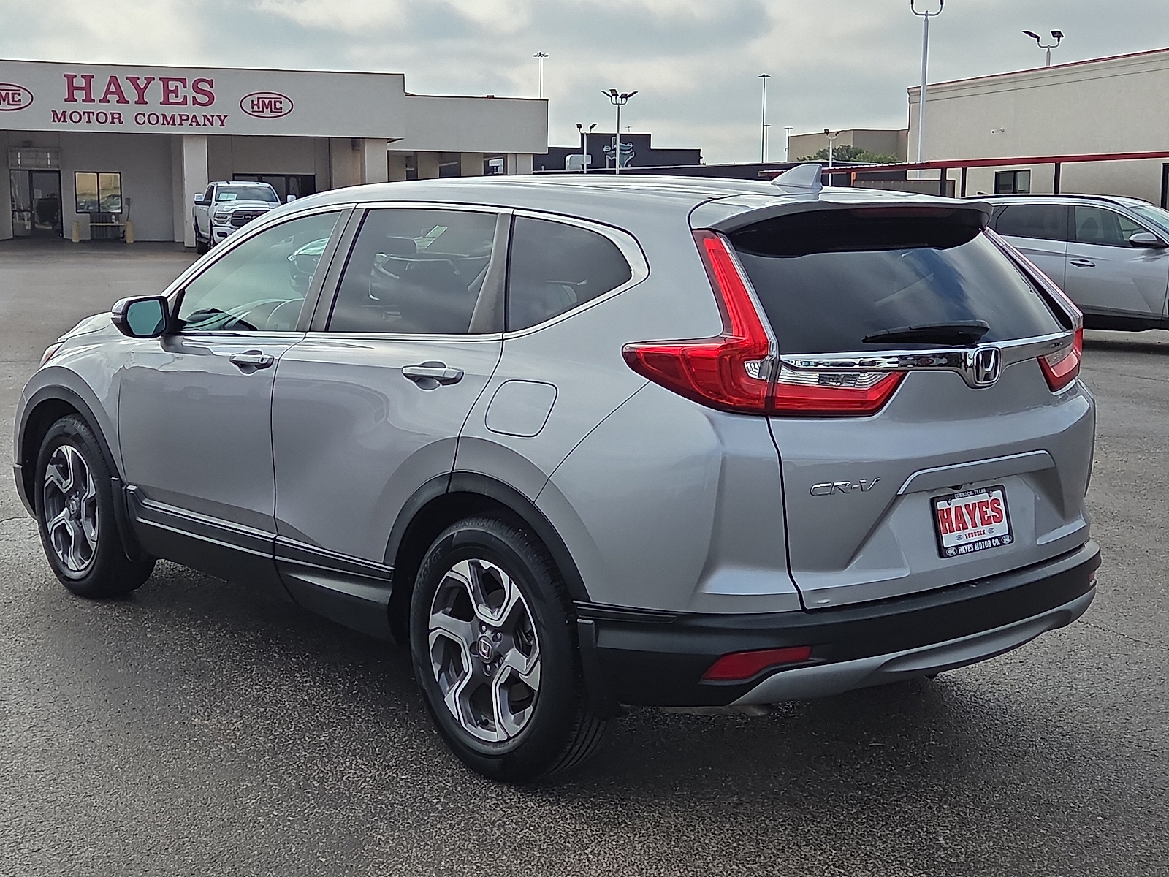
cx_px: 584
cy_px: 438
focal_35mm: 47
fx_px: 1587
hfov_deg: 40.4
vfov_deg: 30.9
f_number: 1.8
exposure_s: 1/2500
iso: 25
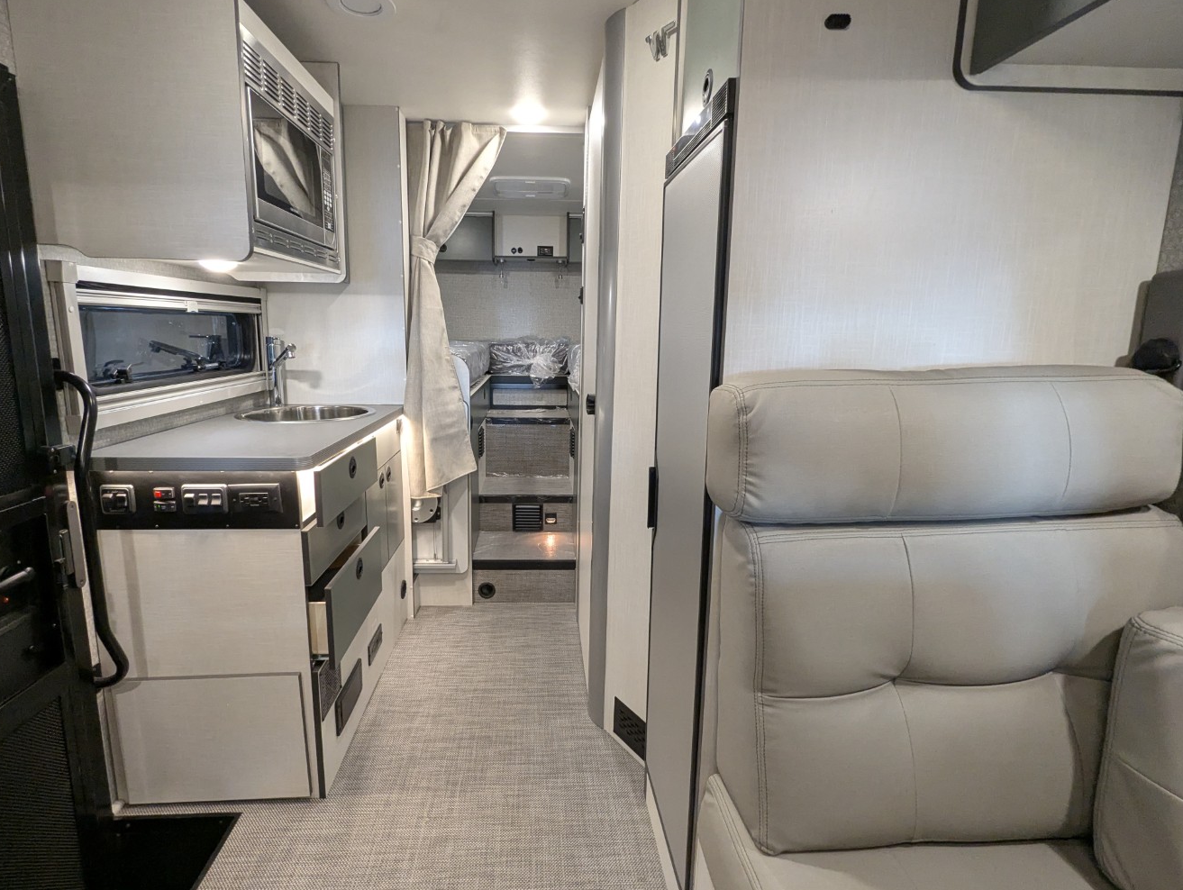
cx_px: 559
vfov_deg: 74.8
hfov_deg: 90.9
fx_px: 582
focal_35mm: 17
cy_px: 432
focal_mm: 2.35
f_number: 2.2
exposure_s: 1/53.2
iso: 286
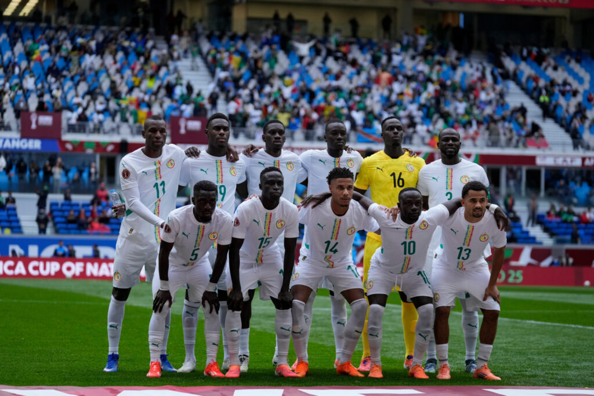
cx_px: 297
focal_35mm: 110
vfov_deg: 12.5
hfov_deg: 18.6
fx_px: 1815
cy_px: 198
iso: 1000
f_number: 3.2
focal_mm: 110
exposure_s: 1/1600
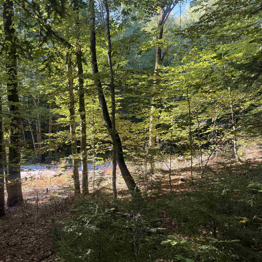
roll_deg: -0.9
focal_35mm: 29
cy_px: 132
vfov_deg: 55.6
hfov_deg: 54.7
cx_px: 92
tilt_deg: -6.0
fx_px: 248
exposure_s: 1/164
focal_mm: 6.76
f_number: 1.78
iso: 125
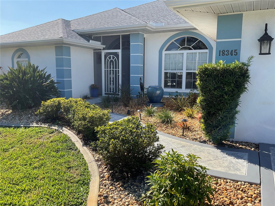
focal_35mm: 29
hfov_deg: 61.7
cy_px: 103
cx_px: 138
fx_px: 230
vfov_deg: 48.2
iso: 16
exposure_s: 1/1098
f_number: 1.8
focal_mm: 3
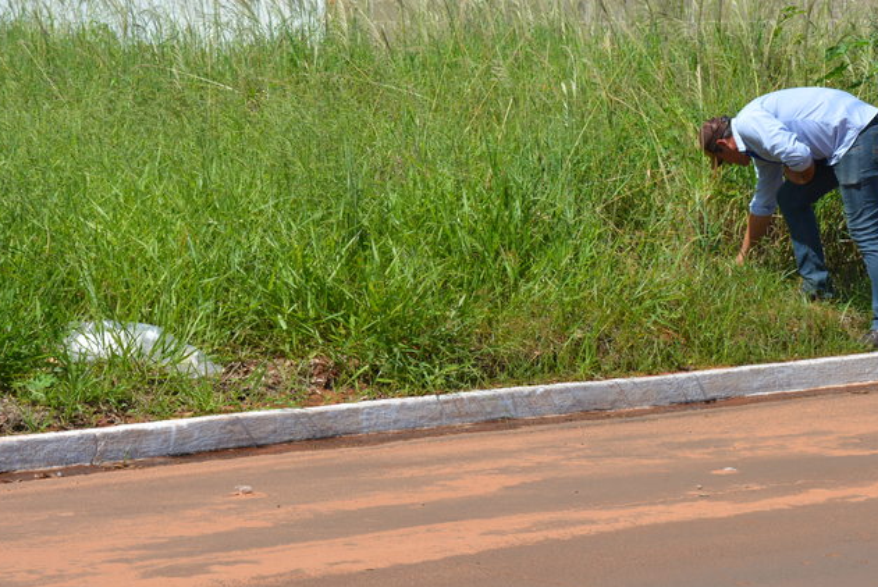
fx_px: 2873
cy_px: 274
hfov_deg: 17.3
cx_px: 605
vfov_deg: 11.7
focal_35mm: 118
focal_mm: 55
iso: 100
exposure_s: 1/320
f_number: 9
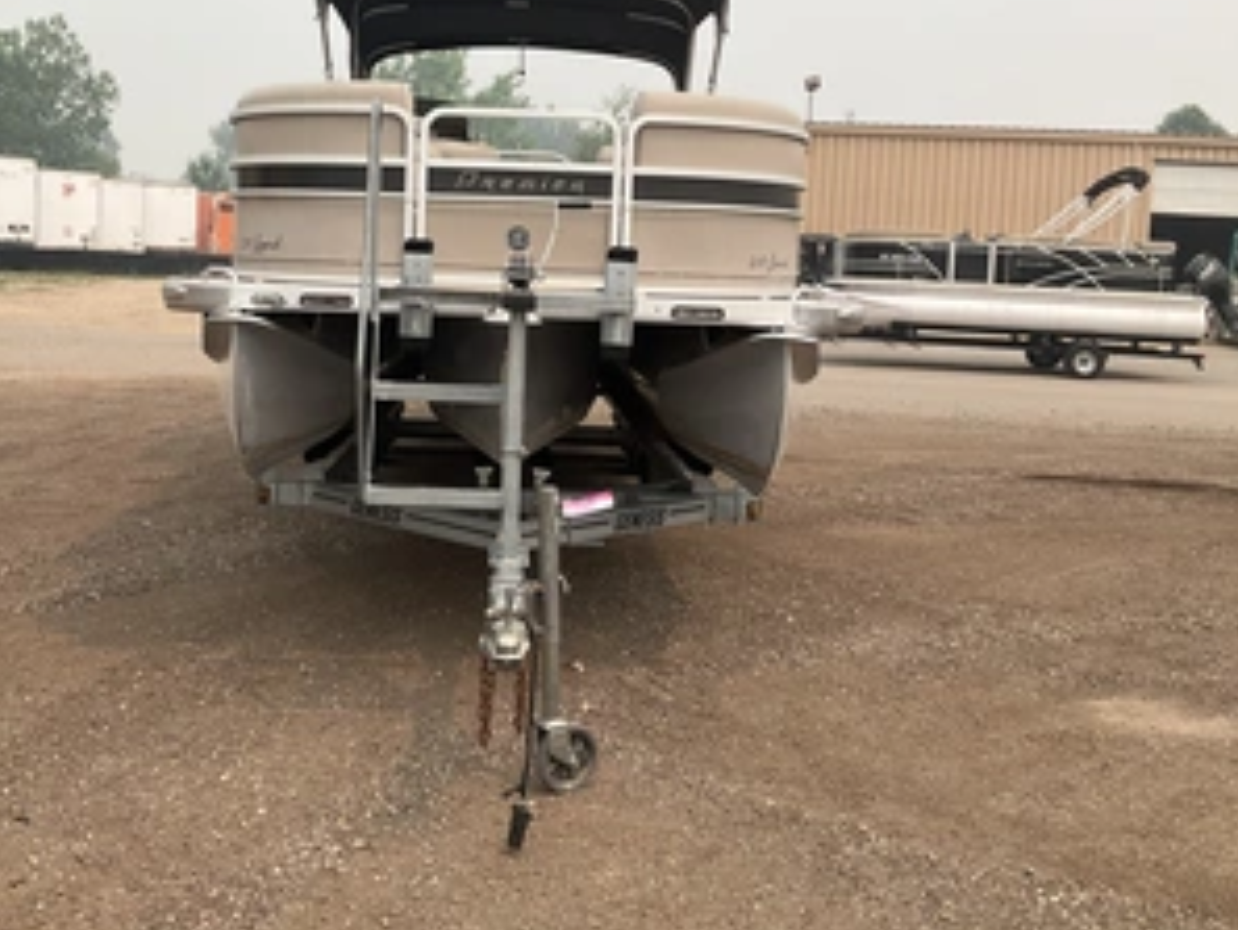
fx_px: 1395
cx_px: 521
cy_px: 325
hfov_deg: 47.7
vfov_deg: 36.5
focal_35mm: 39
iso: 25
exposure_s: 1/1984
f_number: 1.8
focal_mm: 3
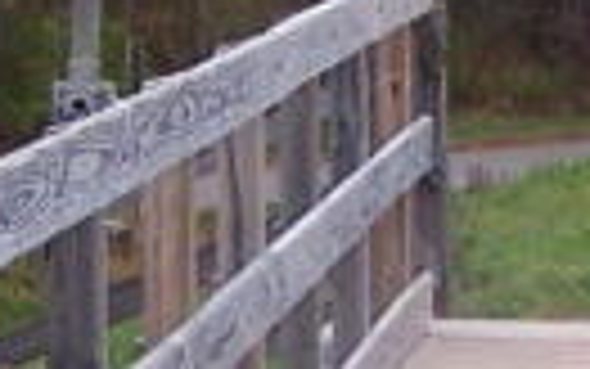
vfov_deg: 4.2
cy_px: 338
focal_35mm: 315
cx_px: 518
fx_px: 5067
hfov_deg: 6.7
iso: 80
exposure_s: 1/320
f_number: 2.8
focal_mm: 6.3
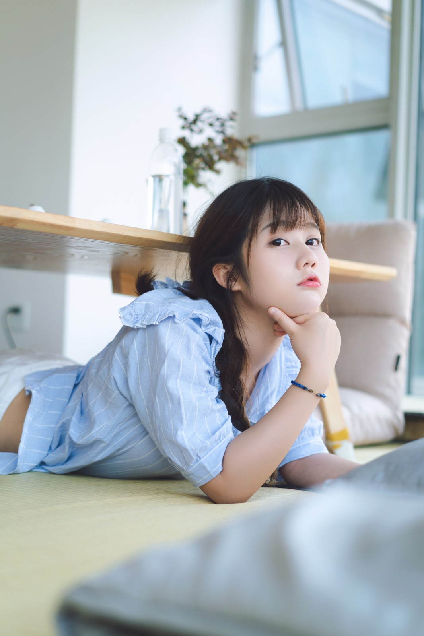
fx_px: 972
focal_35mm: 55
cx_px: 212
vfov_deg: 36.3
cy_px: 318
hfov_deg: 24.6
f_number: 2.2
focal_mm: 55
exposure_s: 1/125
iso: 320
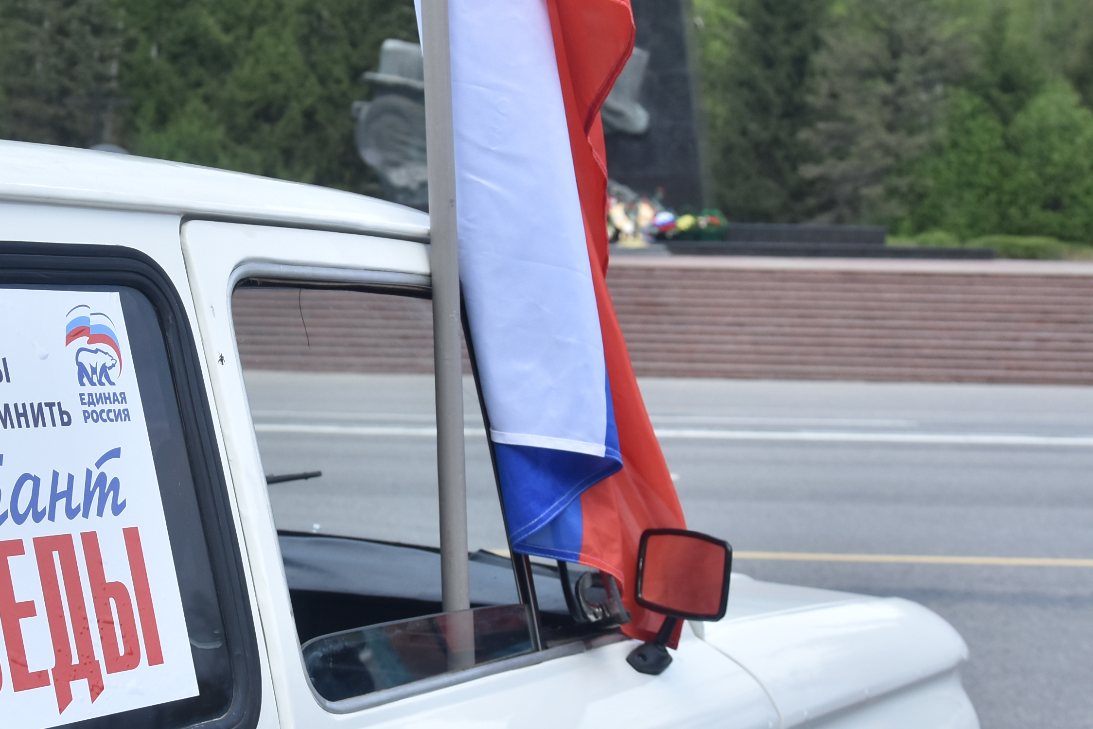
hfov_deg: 24.0
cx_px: 321
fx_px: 2551
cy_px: 299
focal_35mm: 84
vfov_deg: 16.3
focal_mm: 28
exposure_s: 1/1000
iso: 250
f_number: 5.6
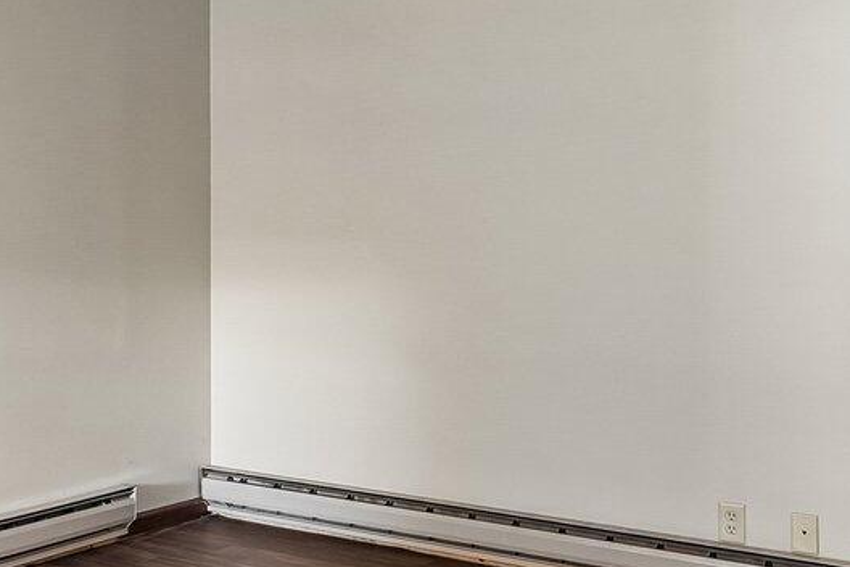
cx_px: -6
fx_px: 1464
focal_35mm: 62
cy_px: 204
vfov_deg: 21.8
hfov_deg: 30.1
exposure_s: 1/4
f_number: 8
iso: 400
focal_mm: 16
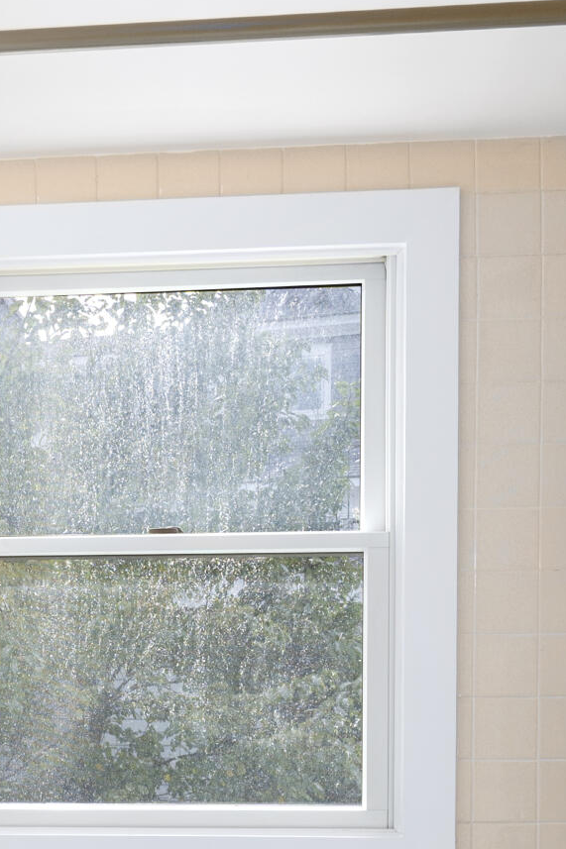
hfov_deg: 26.8
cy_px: 651
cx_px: 84
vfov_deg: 39.1
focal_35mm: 49
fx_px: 1156
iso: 320
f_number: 8
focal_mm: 14
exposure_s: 1/13
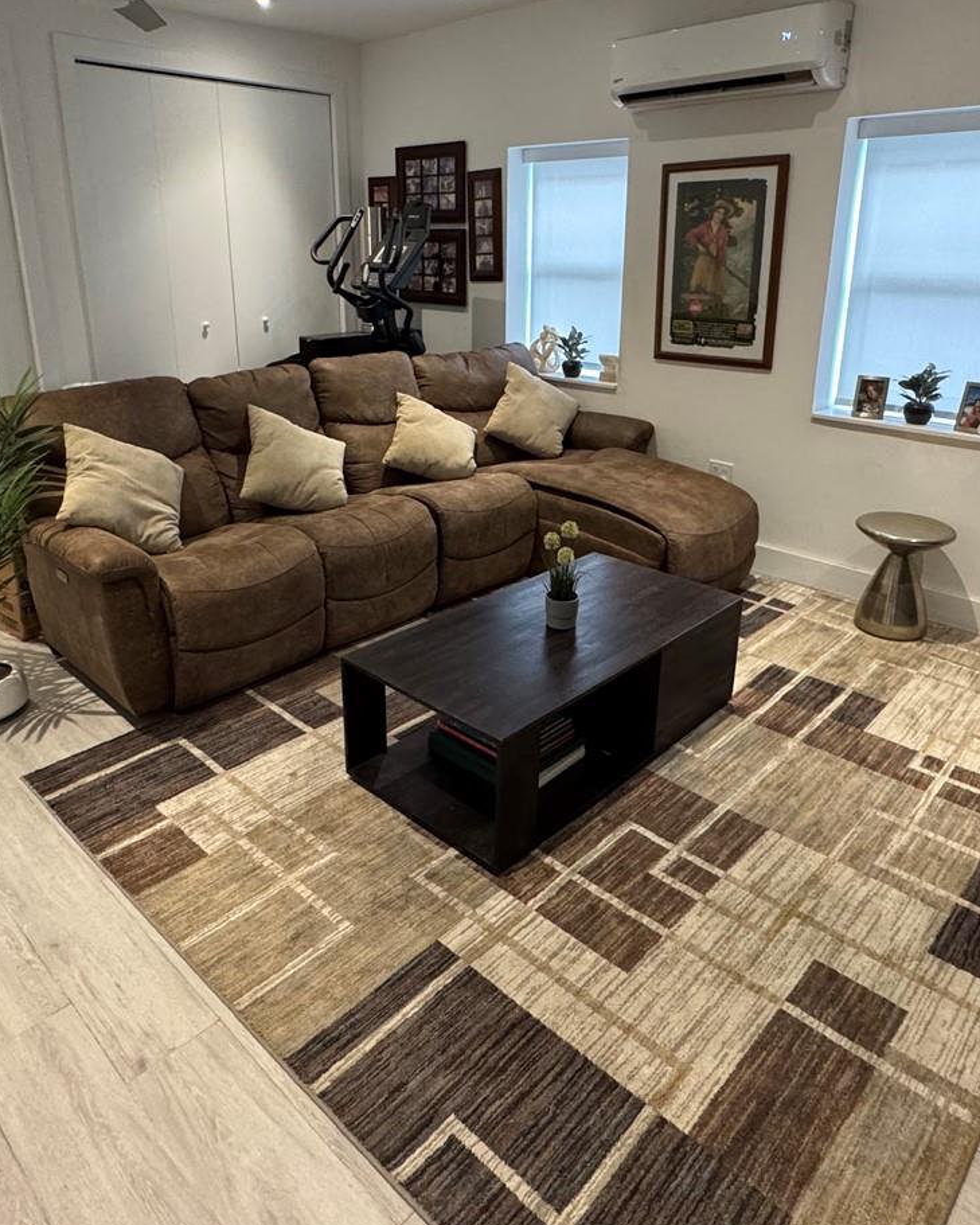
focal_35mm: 24
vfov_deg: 69.7
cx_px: 466
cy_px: 502
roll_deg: +0.1
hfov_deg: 58.8
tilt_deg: -18.1
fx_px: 870
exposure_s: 1/60
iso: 500
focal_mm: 2.22
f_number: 2.2
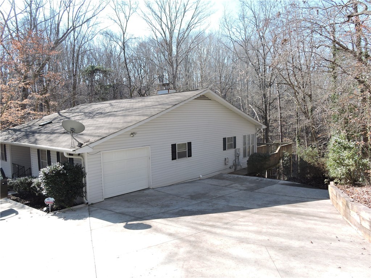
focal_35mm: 24
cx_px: 186
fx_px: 257
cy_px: 139
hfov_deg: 71.6
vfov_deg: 56.8
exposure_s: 1/320
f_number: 3.3
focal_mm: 4.3
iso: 100
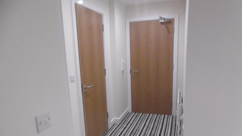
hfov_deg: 69.8
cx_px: 124
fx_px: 173
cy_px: 85
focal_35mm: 27
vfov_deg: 42.6
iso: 800
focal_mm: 4.3
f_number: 3.1
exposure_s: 1/60
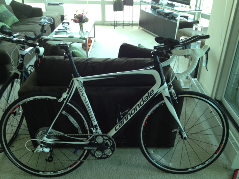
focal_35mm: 35
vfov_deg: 40.7
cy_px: 90
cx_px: 120
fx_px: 242
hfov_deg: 52.6
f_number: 2.4
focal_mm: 4.28
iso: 64
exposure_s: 1/40
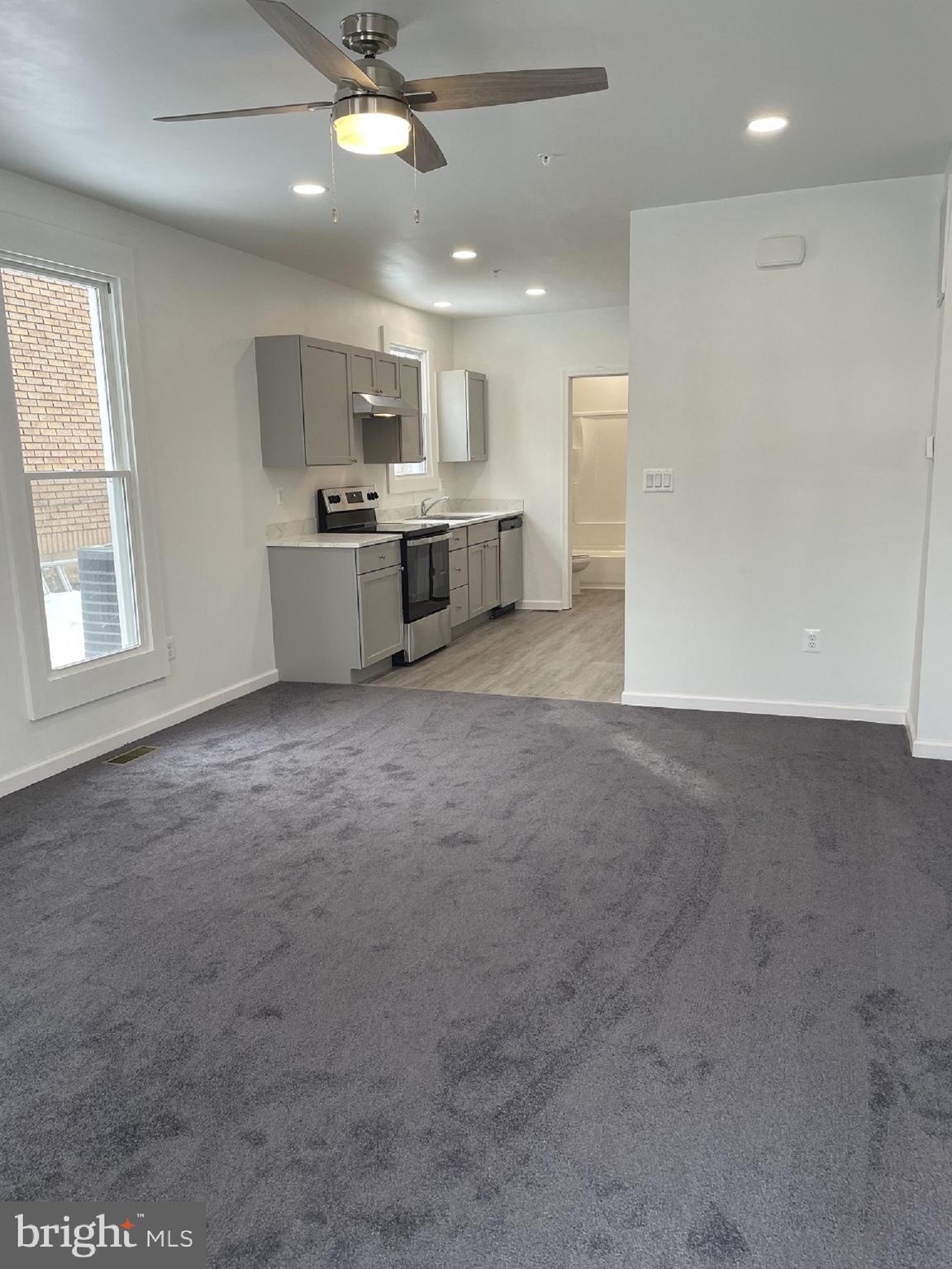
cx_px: 476
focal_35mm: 26
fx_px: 953
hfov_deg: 53.1
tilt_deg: -10.4
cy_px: 634
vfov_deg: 67.3
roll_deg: +1.3
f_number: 1.6
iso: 50
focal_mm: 4.2
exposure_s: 1/120
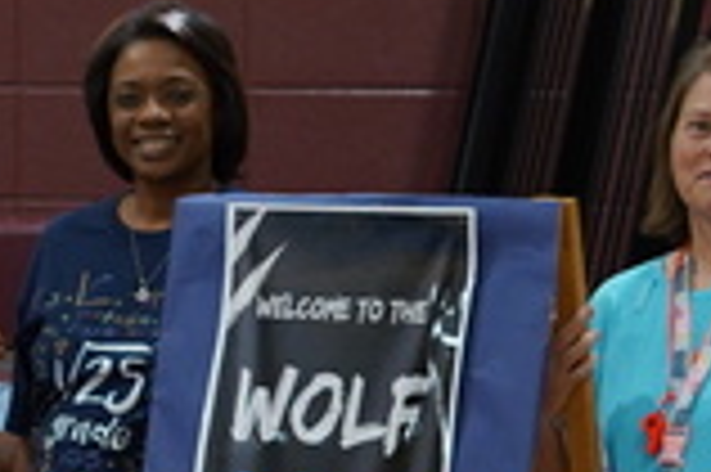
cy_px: 240
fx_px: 6392
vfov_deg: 4.2
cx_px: -1125
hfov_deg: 6.0
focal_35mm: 324
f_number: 2.5
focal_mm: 50
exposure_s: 1/200
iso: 1000
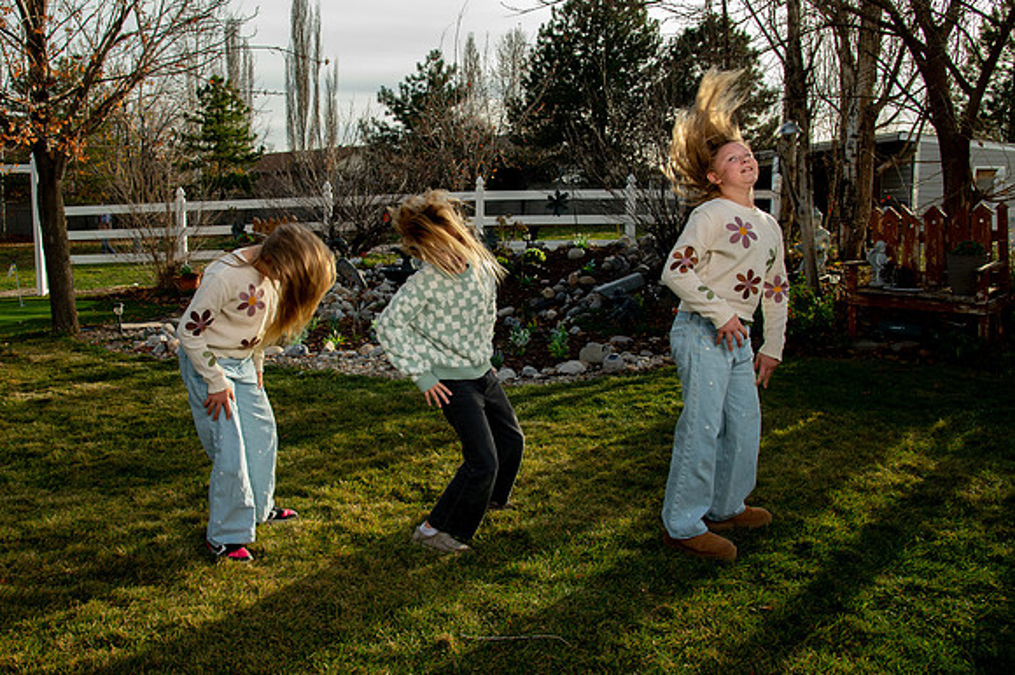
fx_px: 818
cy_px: 329
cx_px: 437
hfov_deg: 63.4
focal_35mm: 29
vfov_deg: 44.9
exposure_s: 1/320
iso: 500
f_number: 8
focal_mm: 24
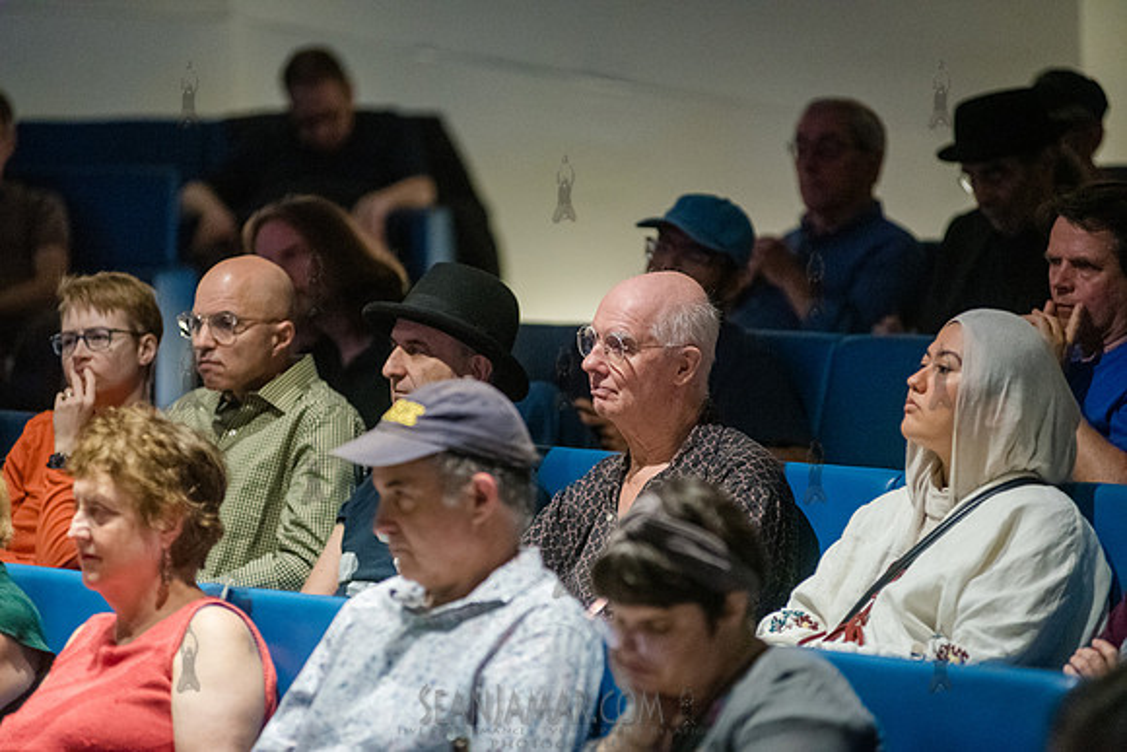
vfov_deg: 6.9
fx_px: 6262
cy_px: 376
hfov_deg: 10.3
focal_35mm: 200
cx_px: 564
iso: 6400
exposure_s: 1/320
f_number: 3.2
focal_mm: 200
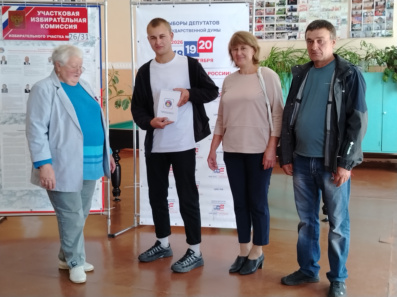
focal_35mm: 48
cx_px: 198
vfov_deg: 30.3
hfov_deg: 39.7
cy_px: 148
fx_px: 550
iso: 522
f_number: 1.75
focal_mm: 5.25
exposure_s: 1/33.3
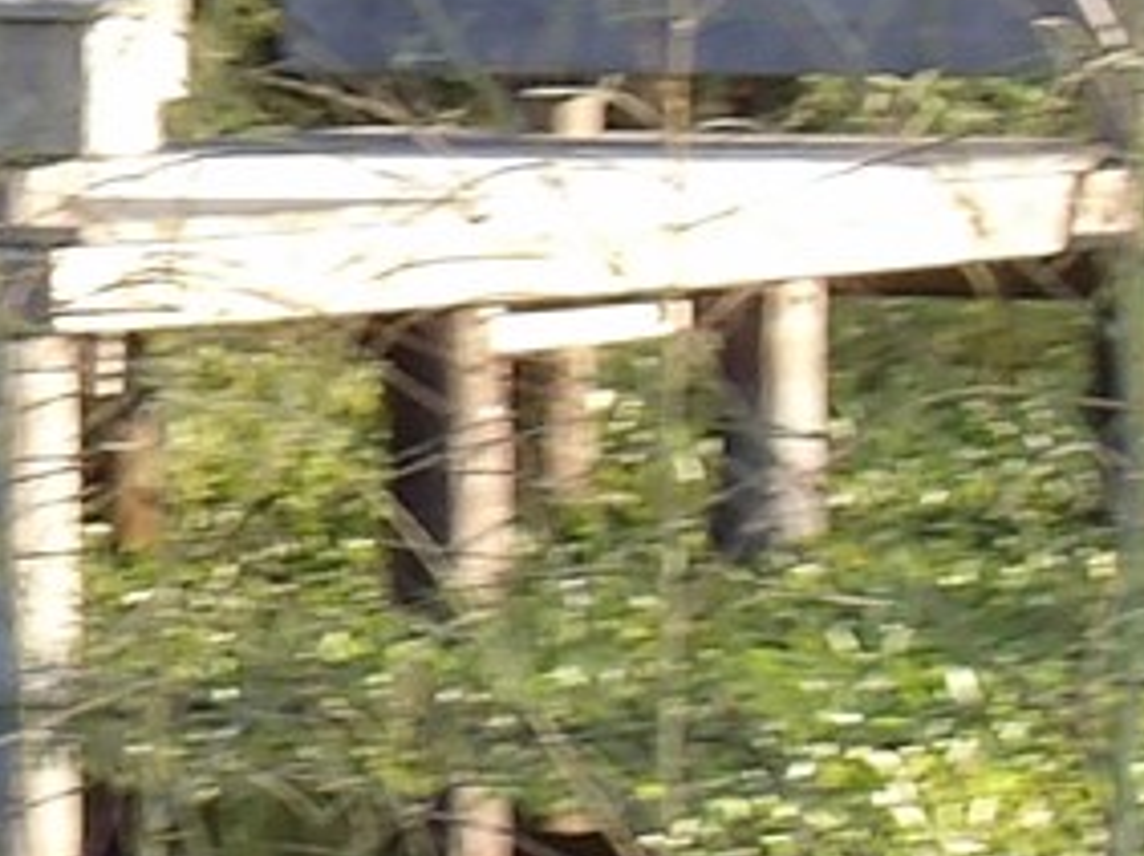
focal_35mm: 618
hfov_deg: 3.2
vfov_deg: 2.4
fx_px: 20406
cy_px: 341
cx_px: -495
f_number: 4.1
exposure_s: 1/100
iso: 114
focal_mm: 15.3
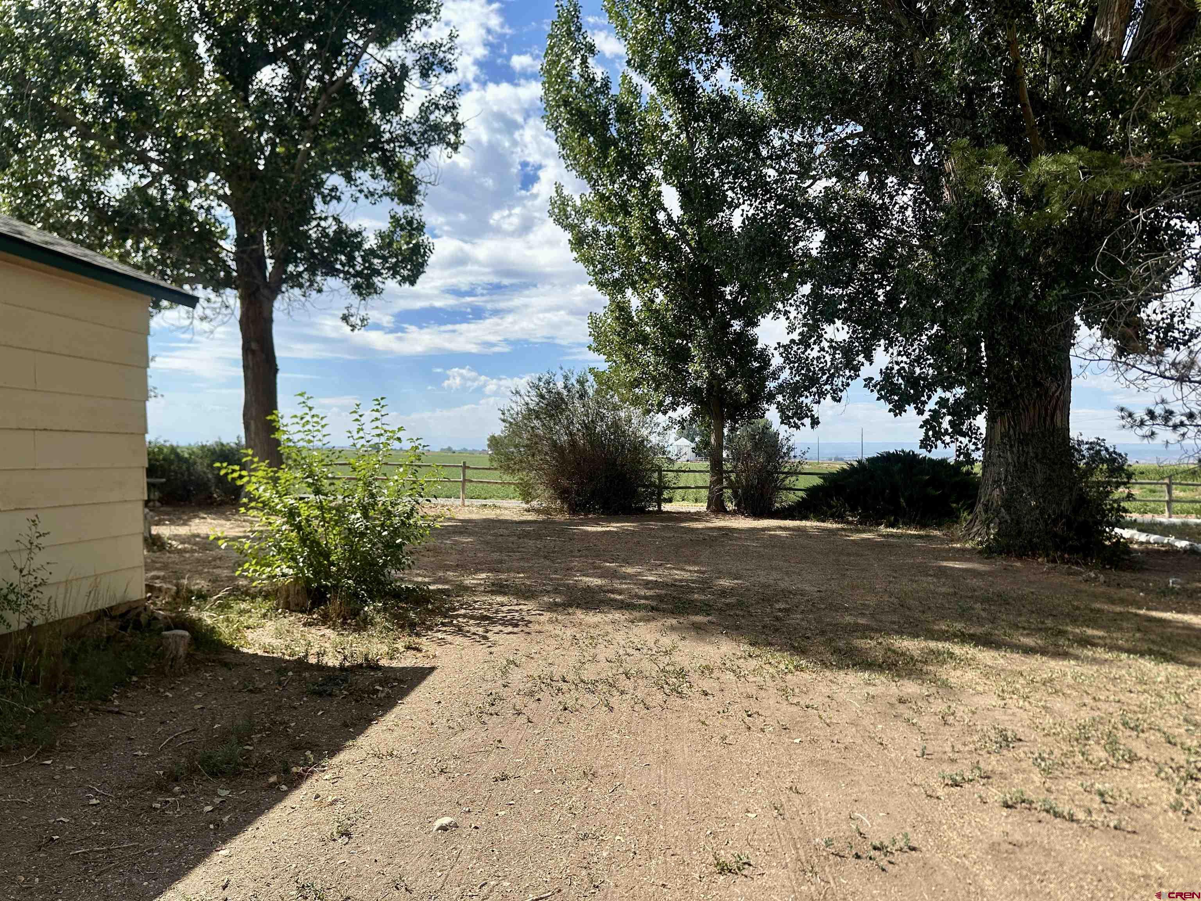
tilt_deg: +0.7
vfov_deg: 56.8
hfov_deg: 71.6
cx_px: 600
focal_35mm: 24
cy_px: 450
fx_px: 833
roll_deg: -1.8
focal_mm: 6.86
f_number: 1.78
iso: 80
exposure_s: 1/4016
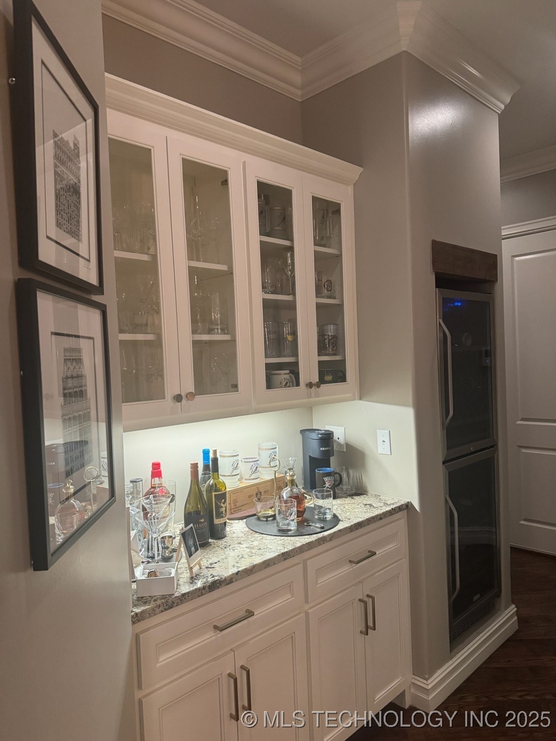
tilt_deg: -1.0
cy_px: 370
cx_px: 278
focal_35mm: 24
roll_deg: +2.7
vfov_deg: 71.6
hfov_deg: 56.8
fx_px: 514
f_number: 1.78
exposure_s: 1/60
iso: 500
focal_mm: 6.76
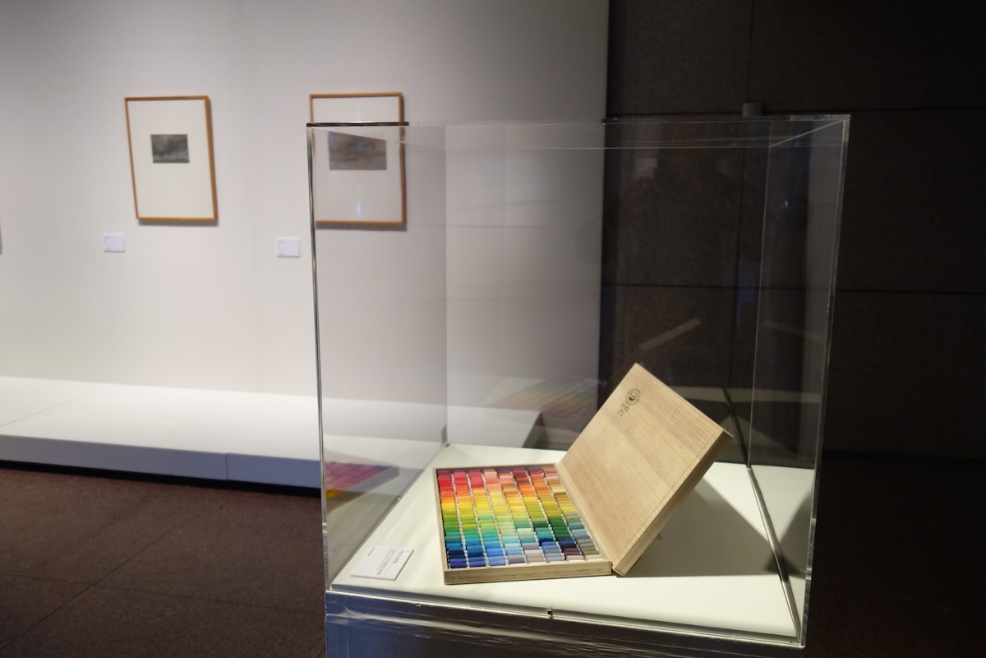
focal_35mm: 28
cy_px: 329
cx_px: 493
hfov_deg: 65.5
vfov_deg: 46.4
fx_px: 767
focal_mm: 10.4
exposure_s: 1/100
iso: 400
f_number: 1.8
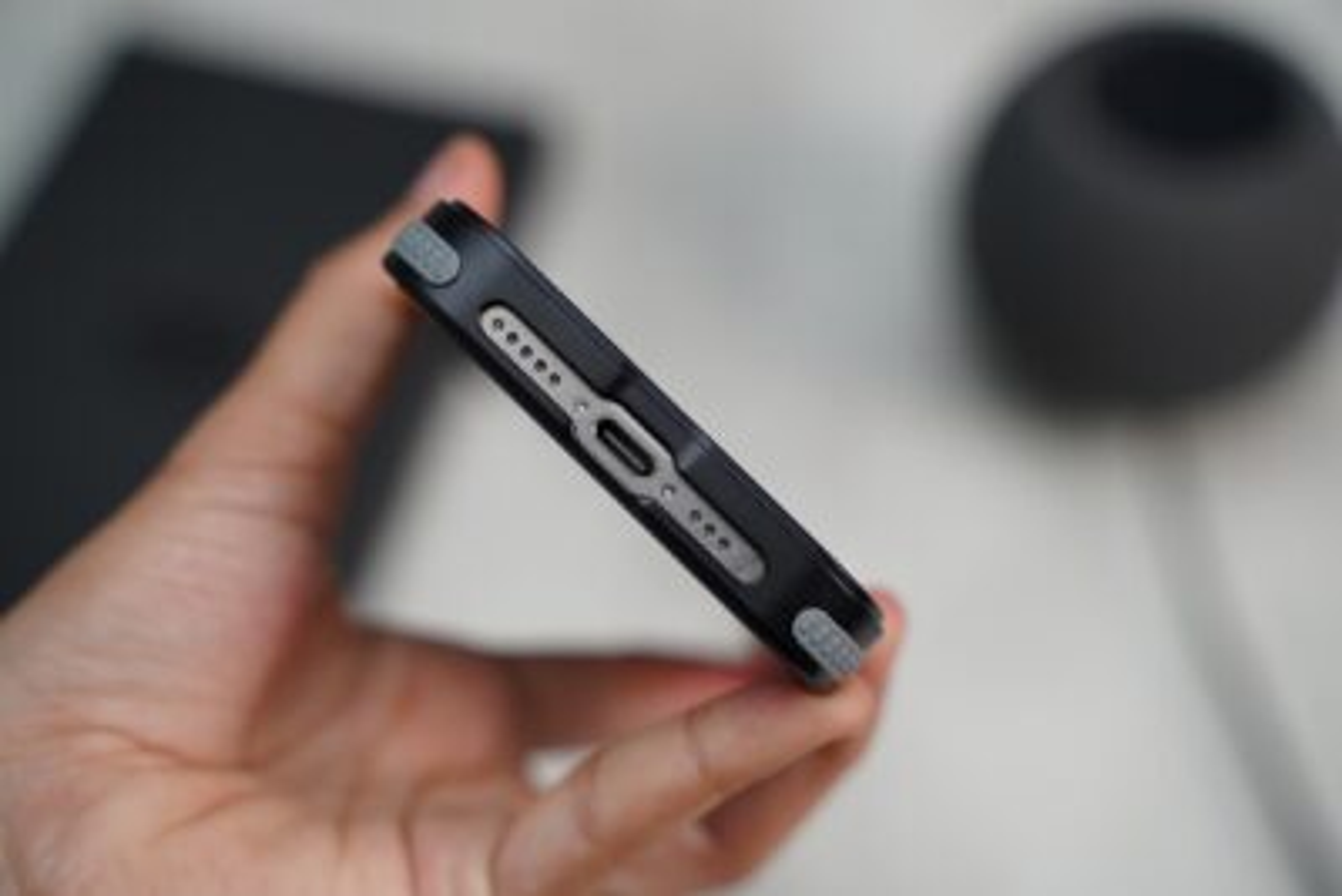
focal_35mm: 66
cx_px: 671
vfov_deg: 20.6
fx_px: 2461
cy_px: 448
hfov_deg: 30.5
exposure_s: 1/80
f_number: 4
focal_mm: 66
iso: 1000
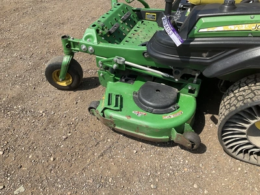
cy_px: 98
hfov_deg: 61.7
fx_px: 218
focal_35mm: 29
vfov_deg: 48.2
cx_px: 130
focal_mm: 3
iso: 25
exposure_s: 1/1451
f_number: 1.8
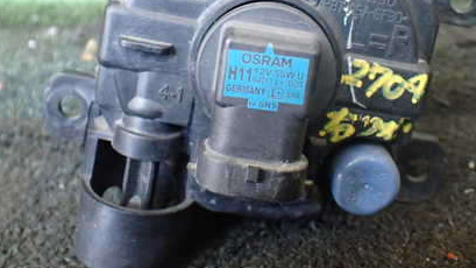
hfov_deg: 42.9
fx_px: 606
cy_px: 44
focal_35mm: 48
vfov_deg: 24.4
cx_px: 257
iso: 800
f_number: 2.3
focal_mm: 5.4
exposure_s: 1/125
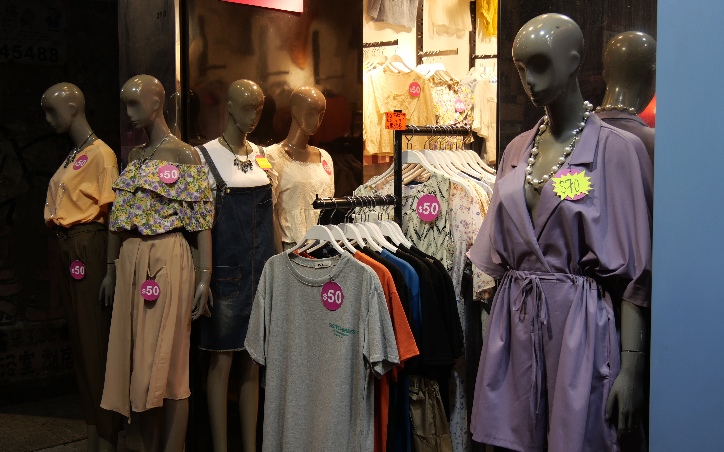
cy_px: 219
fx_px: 809
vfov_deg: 31.2
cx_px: 357
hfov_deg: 48.2
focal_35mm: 41
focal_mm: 19
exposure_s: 1/60
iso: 320
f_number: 3.8
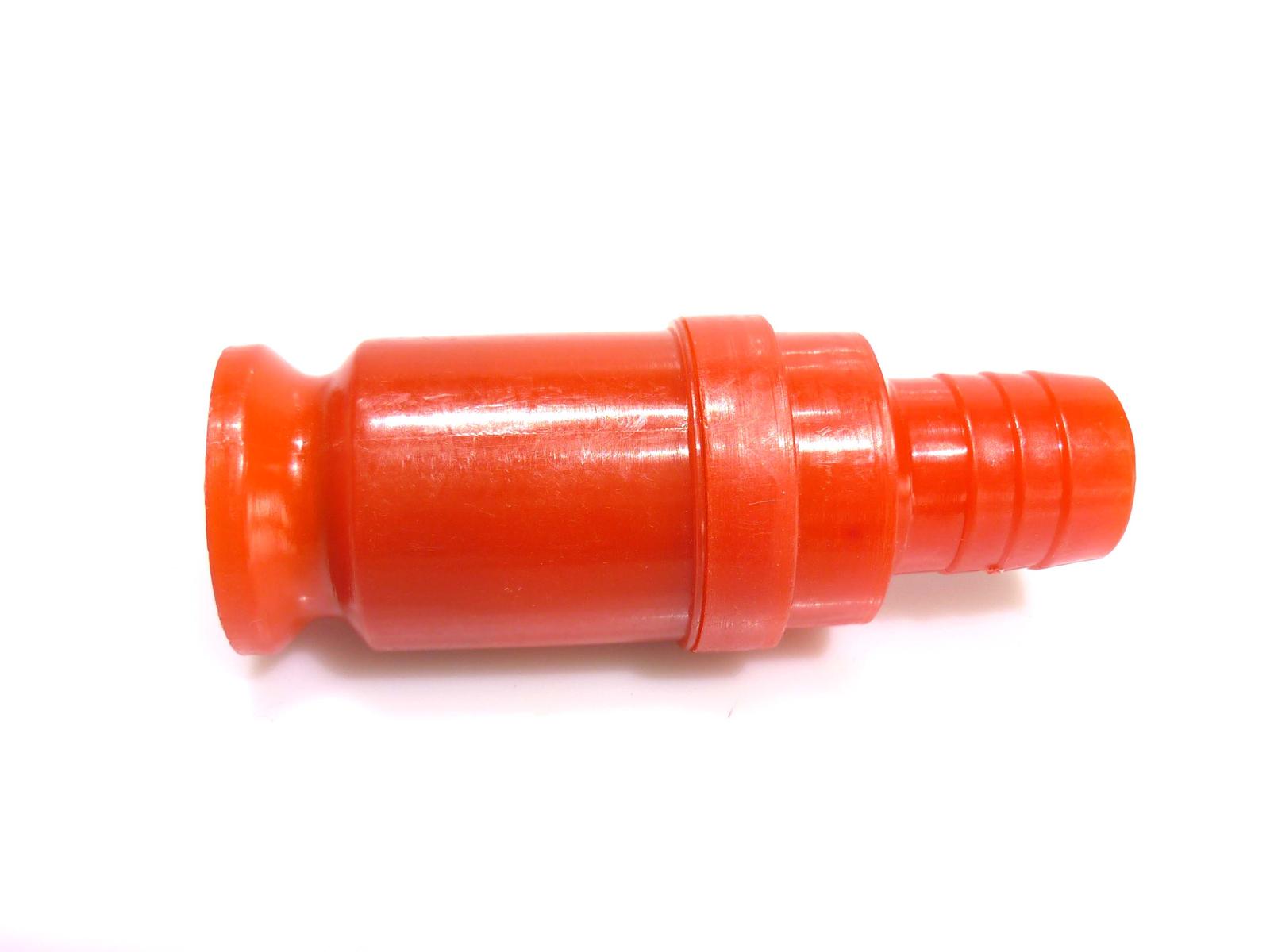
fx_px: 1211
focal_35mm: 33
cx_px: 635
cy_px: 476
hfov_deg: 55.4
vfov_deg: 42.9
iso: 80
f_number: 2.8
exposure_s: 1/60
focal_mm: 5.5
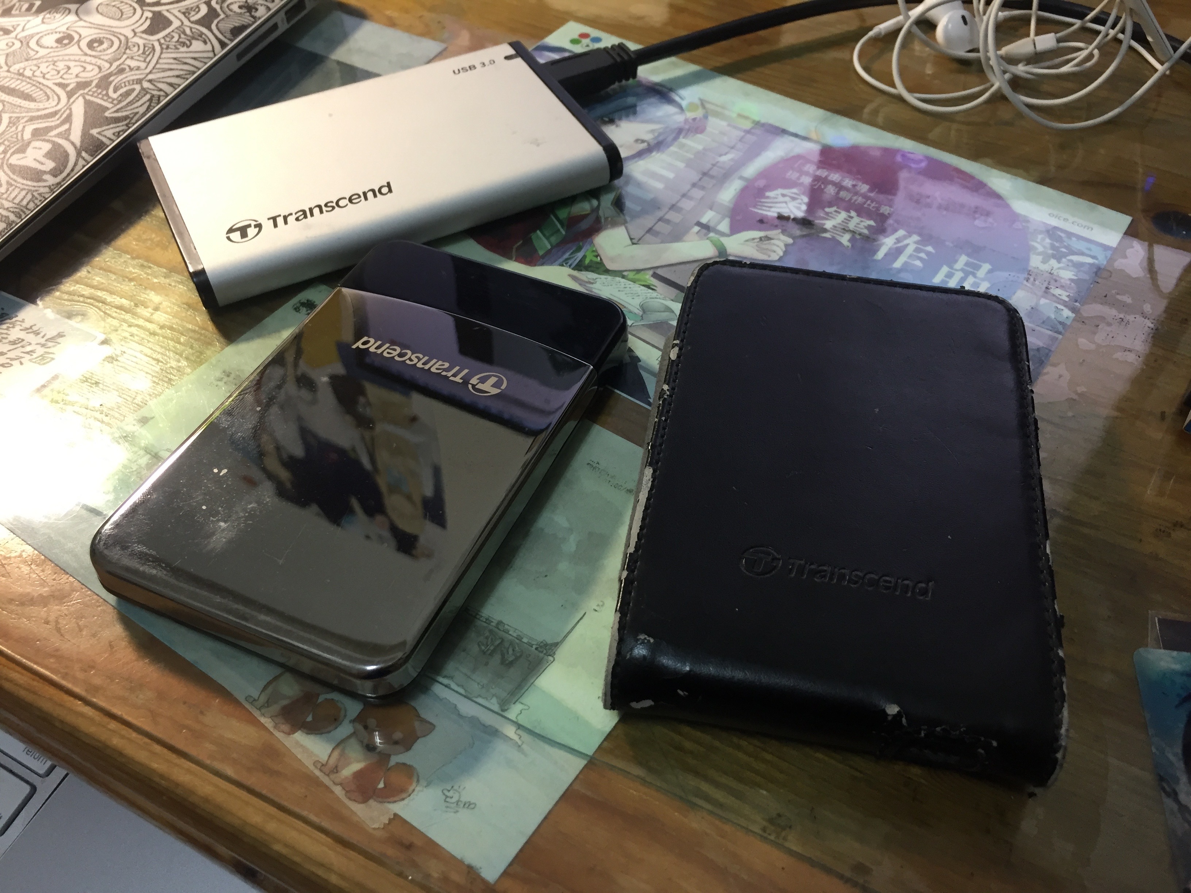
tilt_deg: -50.9
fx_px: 998
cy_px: 446
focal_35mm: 29
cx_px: 596
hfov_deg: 61.7
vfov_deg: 48.2
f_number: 2.2
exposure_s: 1/30
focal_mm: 4.15
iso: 80
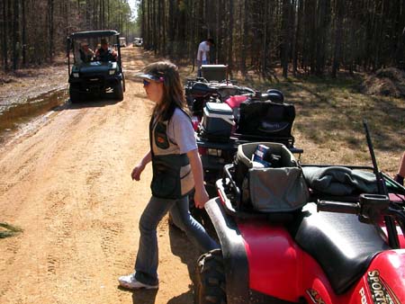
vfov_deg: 38.7
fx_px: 433
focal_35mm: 37
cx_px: 202
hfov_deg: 50.1
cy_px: 152
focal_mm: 5.6
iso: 100
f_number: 4.5
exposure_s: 1/311
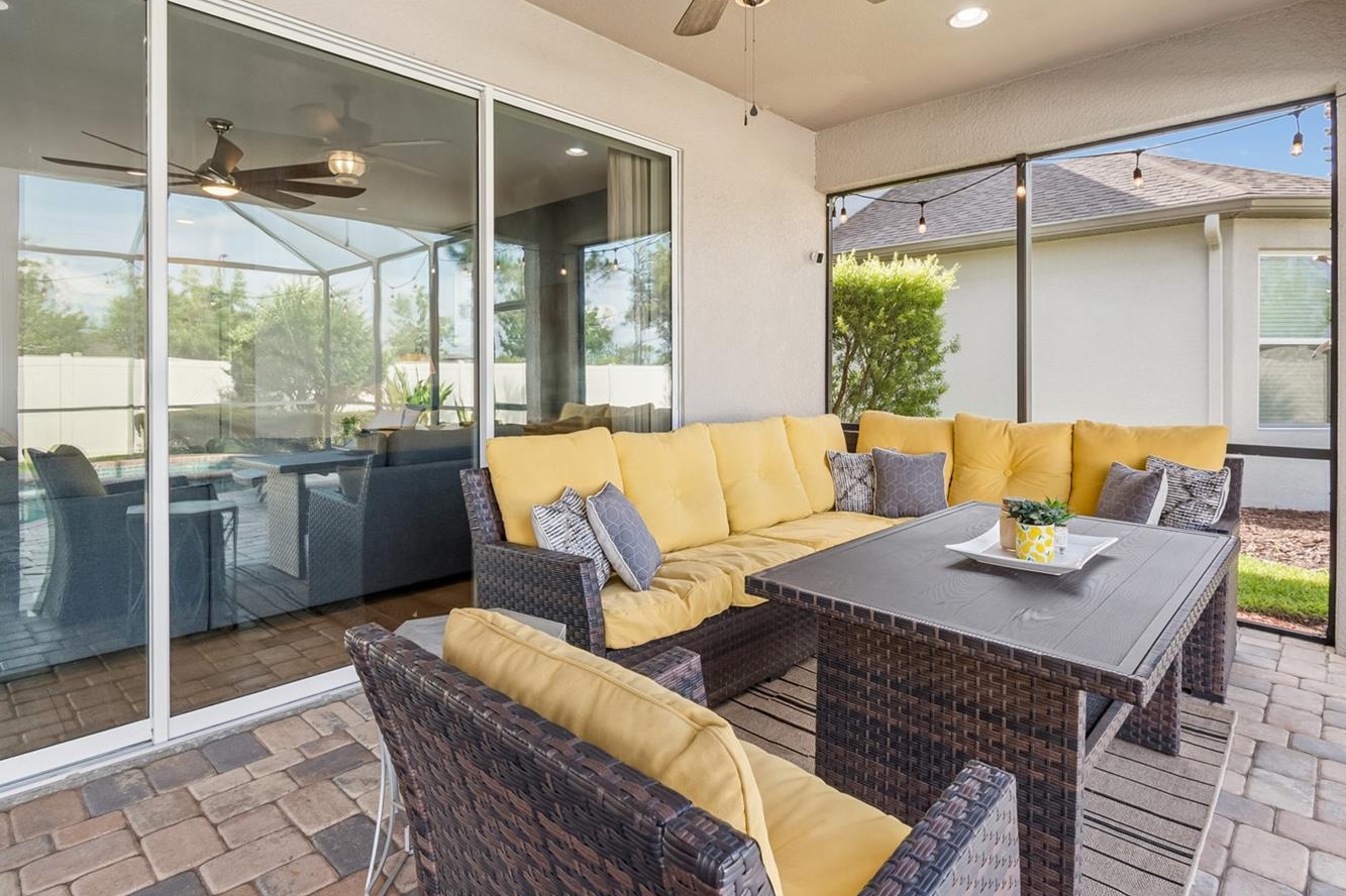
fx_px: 673
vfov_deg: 67.1
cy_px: 386
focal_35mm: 18
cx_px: 654
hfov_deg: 90.0
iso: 100
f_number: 7.1
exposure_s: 1/10
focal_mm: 10
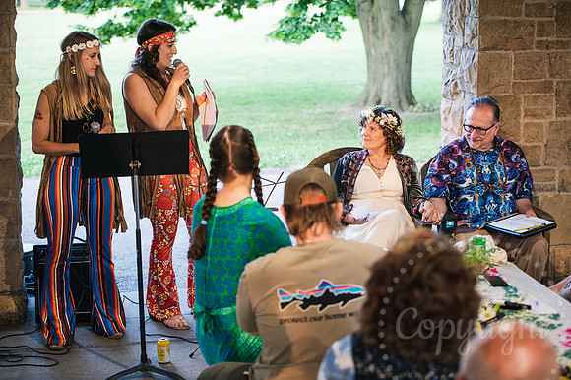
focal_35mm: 70
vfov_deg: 19.4
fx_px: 1110
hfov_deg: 28.9
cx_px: 286
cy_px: 190
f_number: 3.2
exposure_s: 1/250
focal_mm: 70
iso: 2500
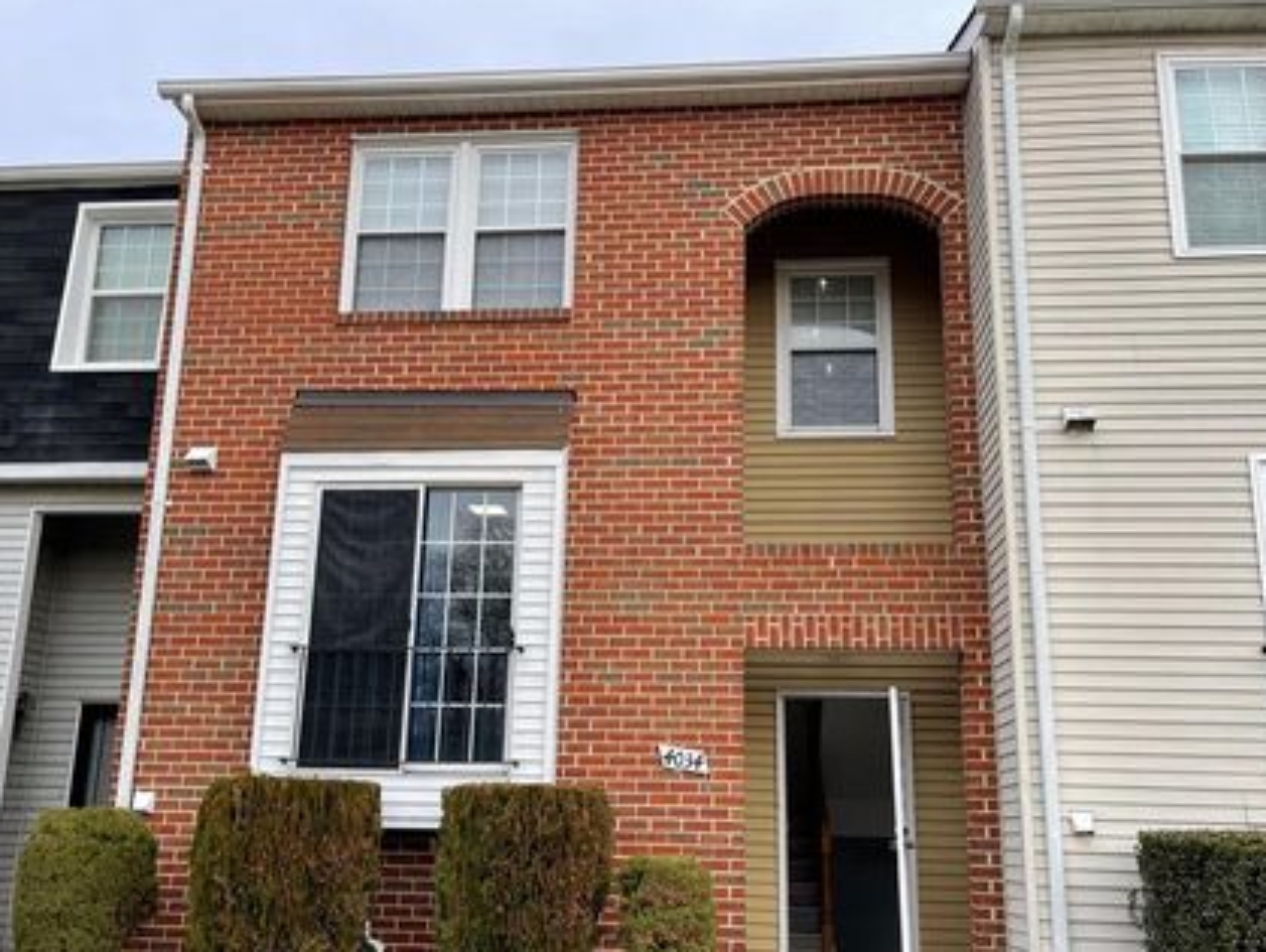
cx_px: 635
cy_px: 552
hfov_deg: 58.3
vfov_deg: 45.4
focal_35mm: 31
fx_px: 1135
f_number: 1.6
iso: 32
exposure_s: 1/1188
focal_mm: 5.1
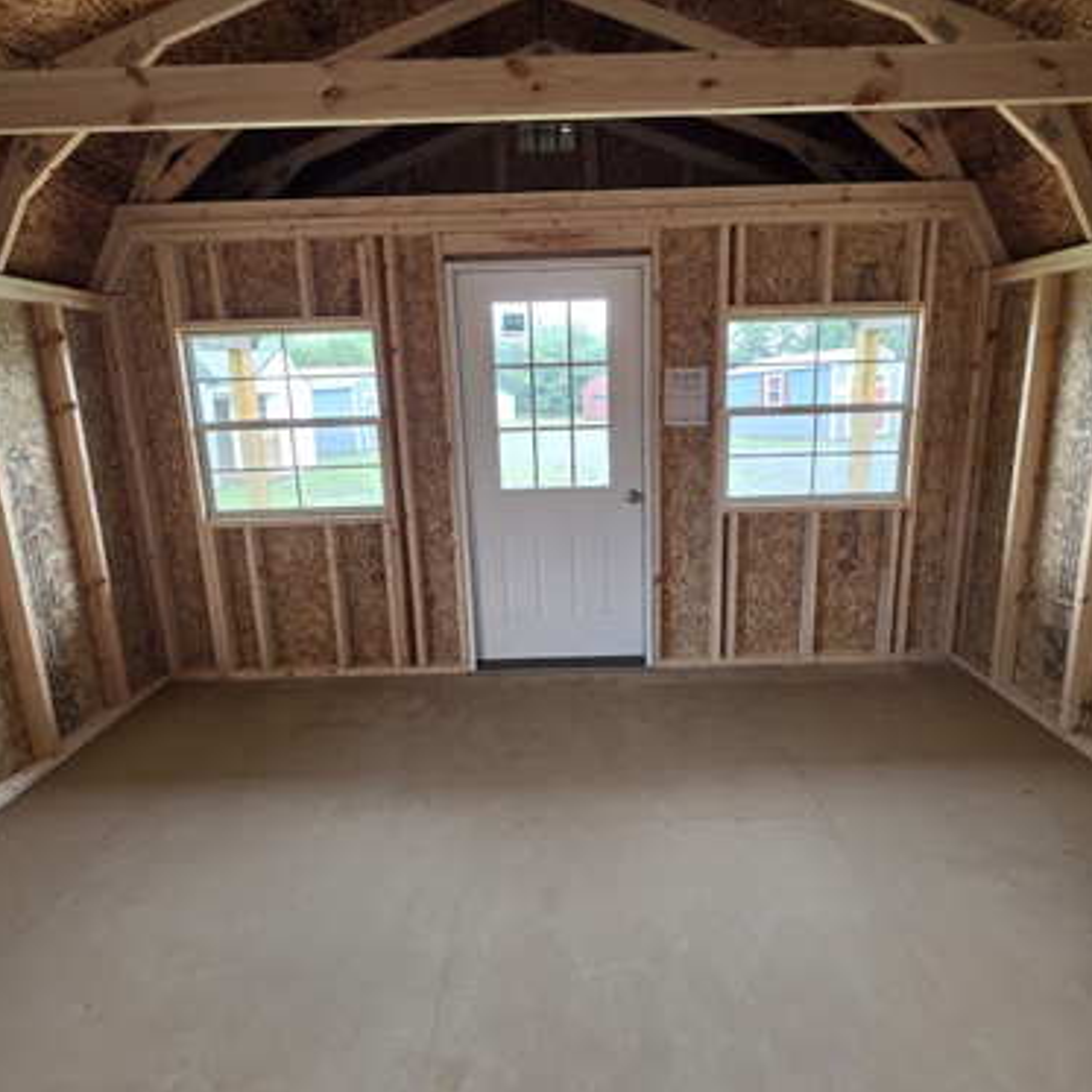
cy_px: 501
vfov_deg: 87.2
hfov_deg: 87.4
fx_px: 571
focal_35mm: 16
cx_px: 556
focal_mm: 2.2
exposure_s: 1/120
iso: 200
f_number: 1.9
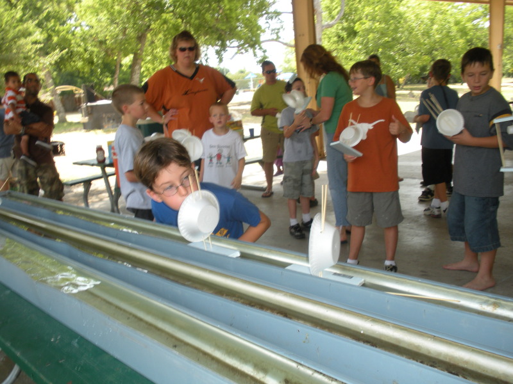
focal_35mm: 36
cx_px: 256
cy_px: 192
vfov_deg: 39.7
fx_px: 534
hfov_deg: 51.4
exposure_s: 1/126
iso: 88
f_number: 3.5
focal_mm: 6.3
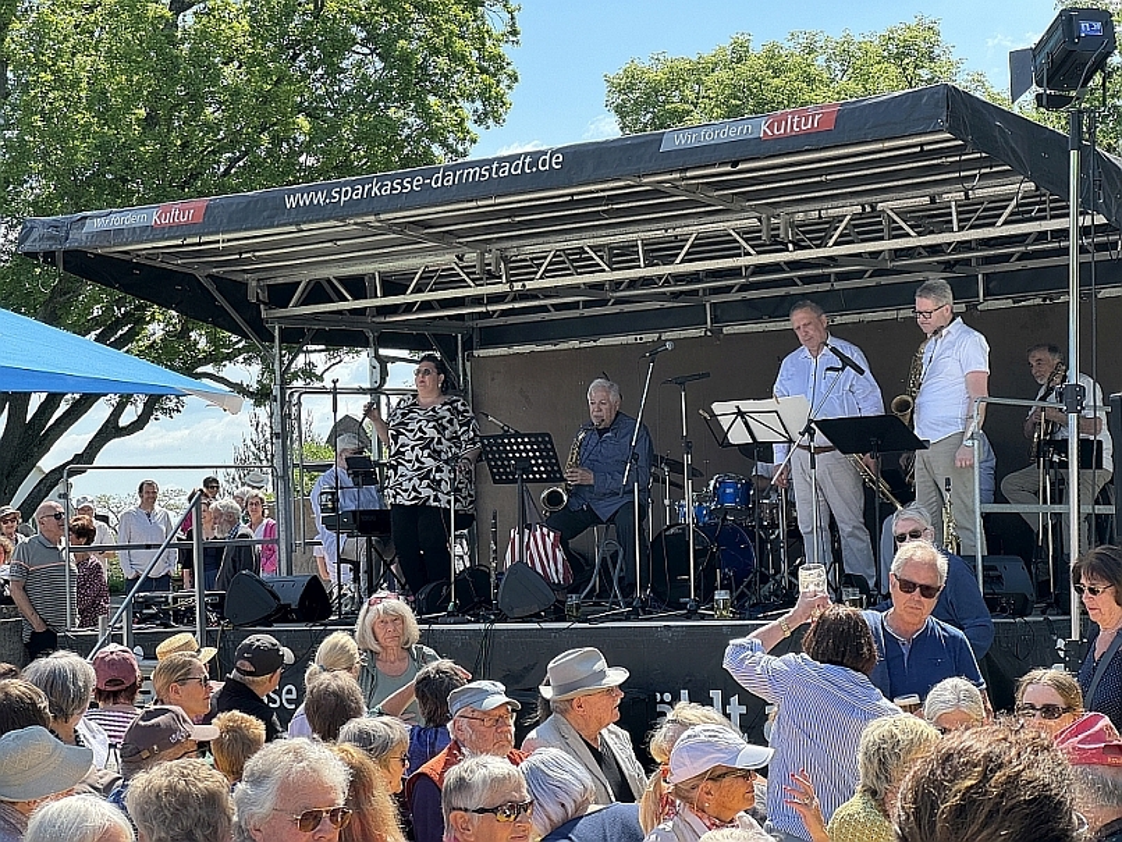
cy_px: 421
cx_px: 561
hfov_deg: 25.3
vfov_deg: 19.1
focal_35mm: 77
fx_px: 2497
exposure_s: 1/256
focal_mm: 9
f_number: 2.8
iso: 25
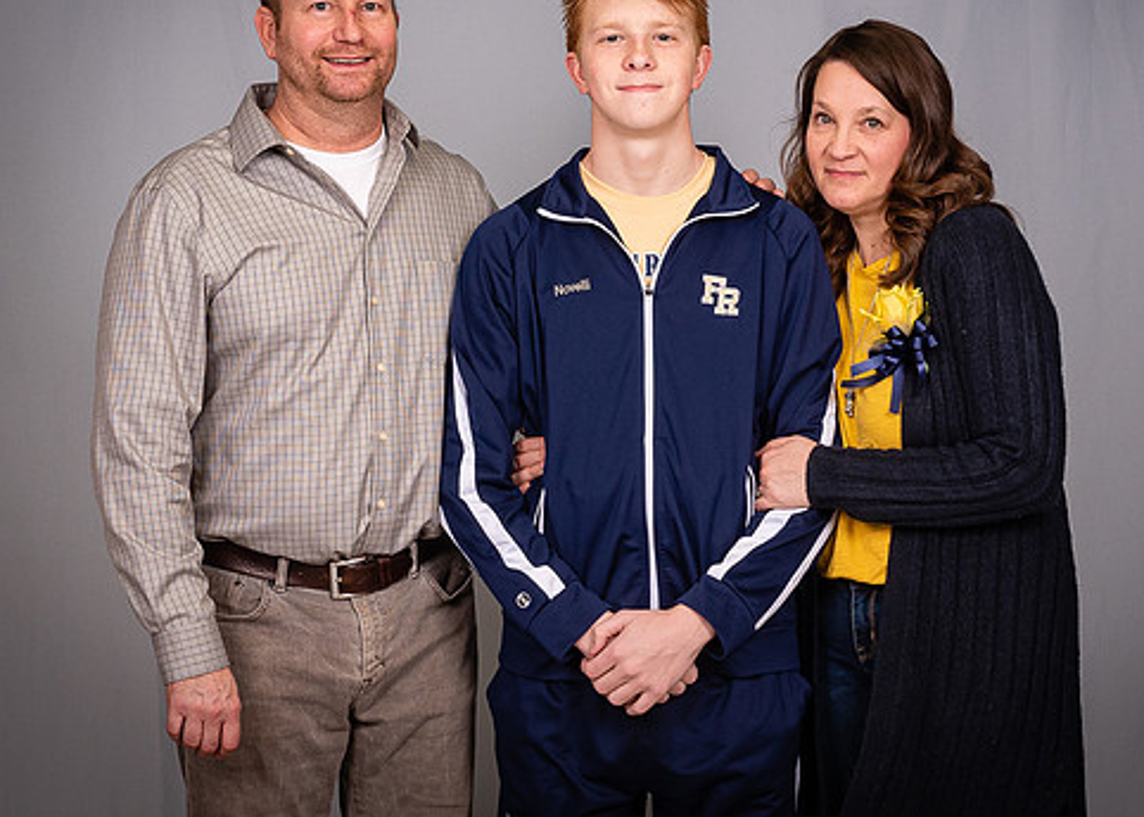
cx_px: 632
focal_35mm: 121
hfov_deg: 16.6
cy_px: 607
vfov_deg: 11.8
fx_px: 3930
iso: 400
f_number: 8
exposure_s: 1/200
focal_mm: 50
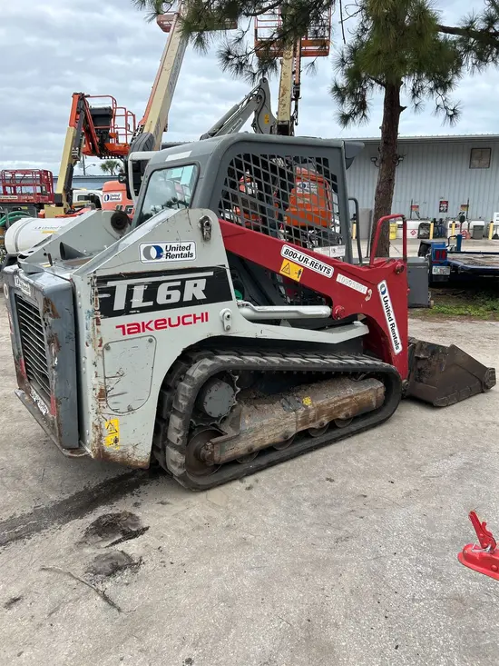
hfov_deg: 53.1
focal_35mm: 26
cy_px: 333
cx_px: 250
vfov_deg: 67.3
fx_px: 500
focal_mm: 5.7
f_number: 1.5
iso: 50
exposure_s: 1/733
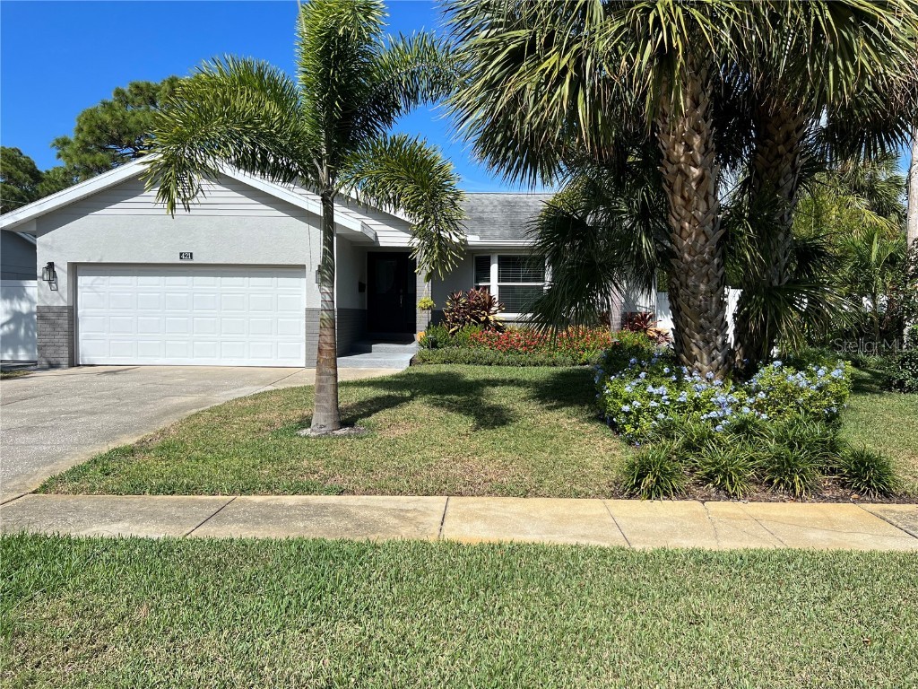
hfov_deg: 67.3
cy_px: 344
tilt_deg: -3.3
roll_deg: -0.8
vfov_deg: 53.1
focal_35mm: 26
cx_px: 459
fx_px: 690
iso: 50
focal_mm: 5.7
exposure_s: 1/5587
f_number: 1.5
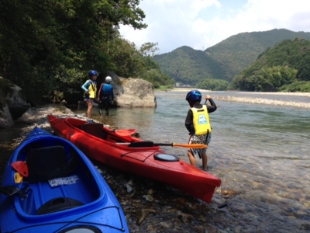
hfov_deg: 52.6
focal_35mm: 35
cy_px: 116
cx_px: 155
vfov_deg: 40.7
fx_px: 313
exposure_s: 1/968
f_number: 2.4
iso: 50
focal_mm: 4.28
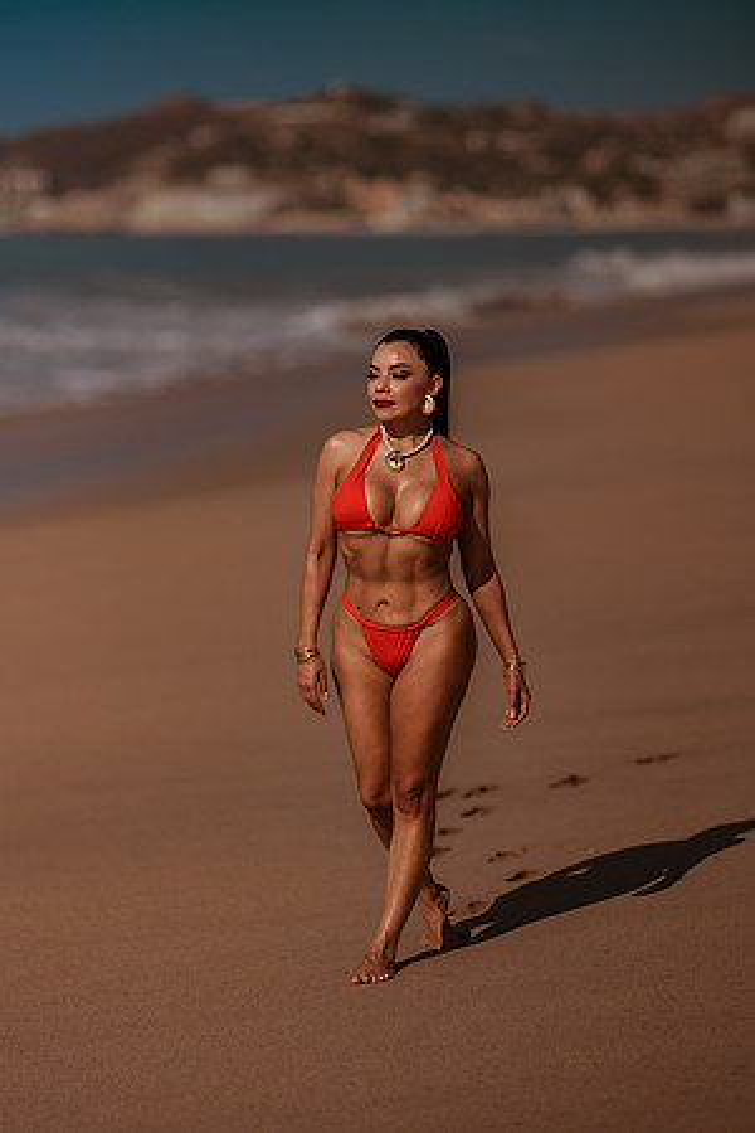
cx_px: 378
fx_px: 4247
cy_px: 566
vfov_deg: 15.2
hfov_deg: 10.2
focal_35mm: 135
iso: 50
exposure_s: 1/8000
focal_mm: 135
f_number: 2.2
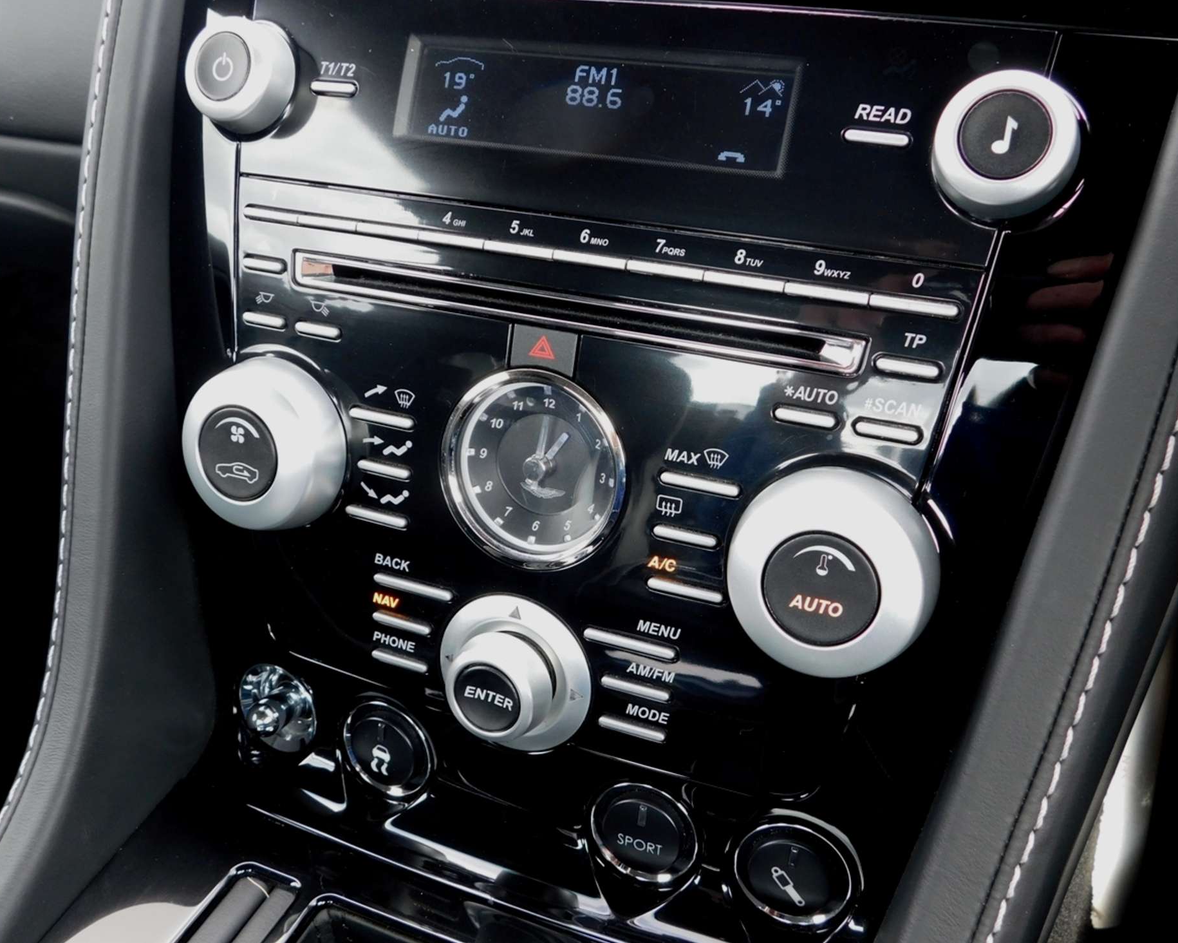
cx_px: 594
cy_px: 461
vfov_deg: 45.8
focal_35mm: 32
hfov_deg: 55.7
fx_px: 1116
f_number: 3.2
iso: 125
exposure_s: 1/40
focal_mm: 5.3
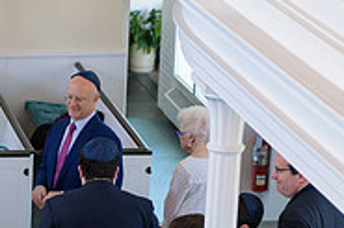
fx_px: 2100
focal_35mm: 220
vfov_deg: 6.2
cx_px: -58
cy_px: 260
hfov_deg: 9.3
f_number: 3.2
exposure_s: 1/200
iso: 1000
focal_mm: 70
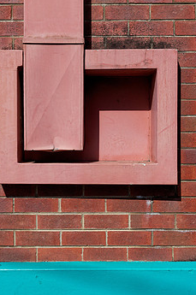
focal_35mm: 47
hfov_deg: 28.5
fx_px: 385
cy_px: 176
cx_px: 89
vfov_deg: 41.8
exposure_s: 1/500
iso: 100
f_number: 5.6
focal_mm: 23.75
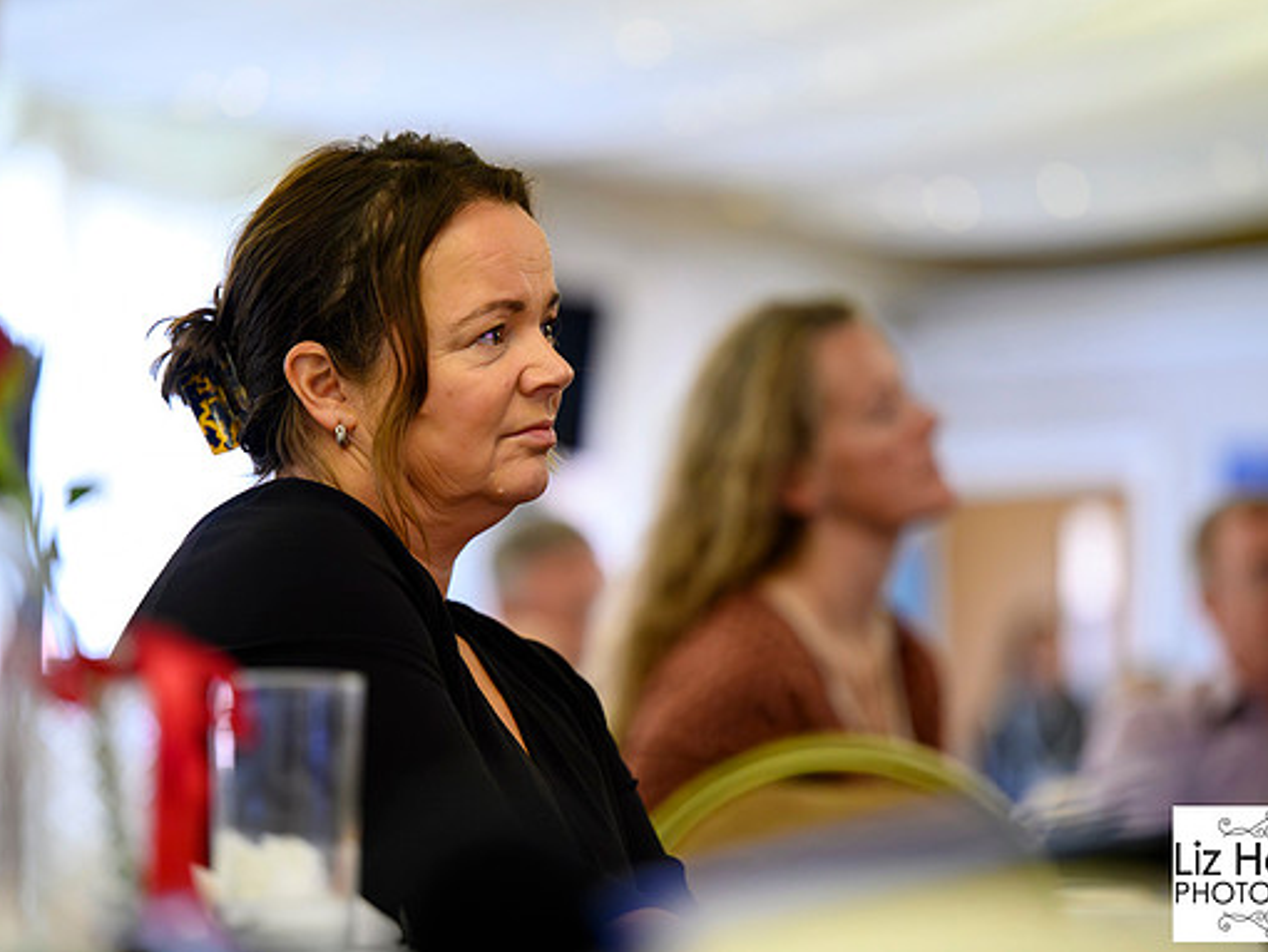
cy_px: 475
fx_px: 5204
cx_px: 684
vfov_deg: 10.5
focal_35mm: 142
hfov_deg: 13.9
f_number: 2.8
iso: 8000
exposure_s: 1/200
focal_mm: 130
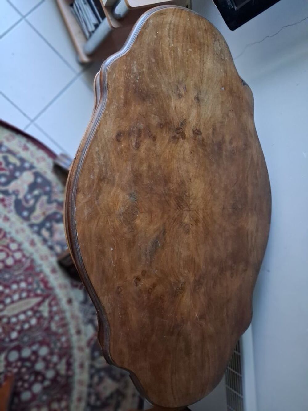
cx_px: 154
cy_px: 206
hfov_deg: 51.4
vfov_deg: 65.3
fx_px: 320
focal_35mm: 27
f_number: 1.8
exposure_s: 1/33
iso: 500
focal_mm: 4
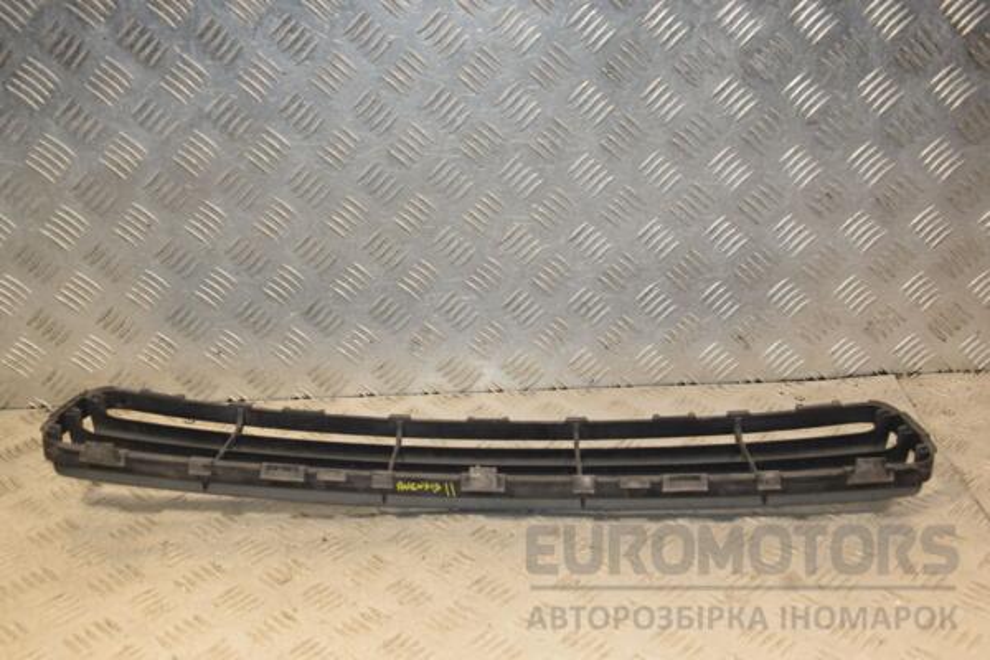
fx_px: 1237
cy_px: 330
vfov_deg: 29.9
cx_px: 495
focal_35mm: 45
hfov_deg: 43.6
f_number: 6.3
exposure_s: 1/200
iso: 800
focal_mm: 30
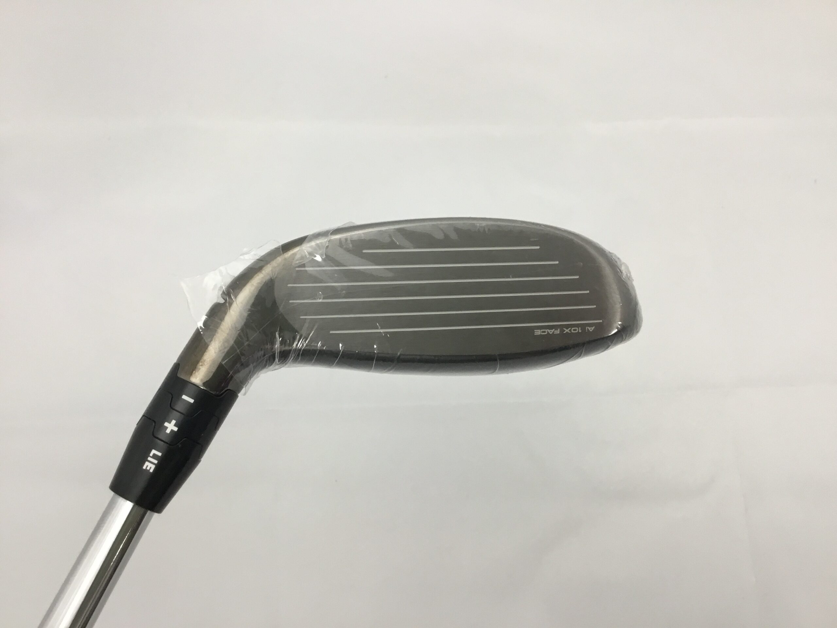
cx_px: 418
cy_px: 314
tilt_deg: -65.2
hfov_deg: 58.4
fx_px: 750
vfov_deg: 45.4
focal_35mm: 31
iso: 40
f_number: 2.4
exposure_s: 1/33
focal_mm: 3.3
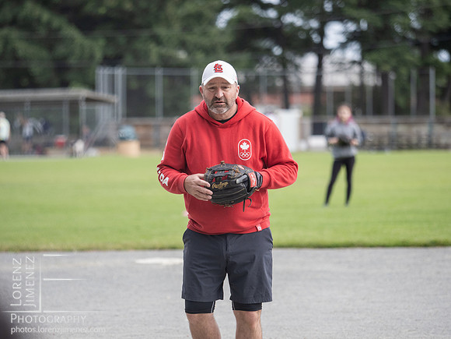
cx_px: 226
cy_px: 170
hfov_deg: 7.0
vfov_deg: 5.2
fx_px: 3700
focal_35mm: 284
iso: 400
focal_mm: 142
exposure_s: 1/1600
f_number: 2.8
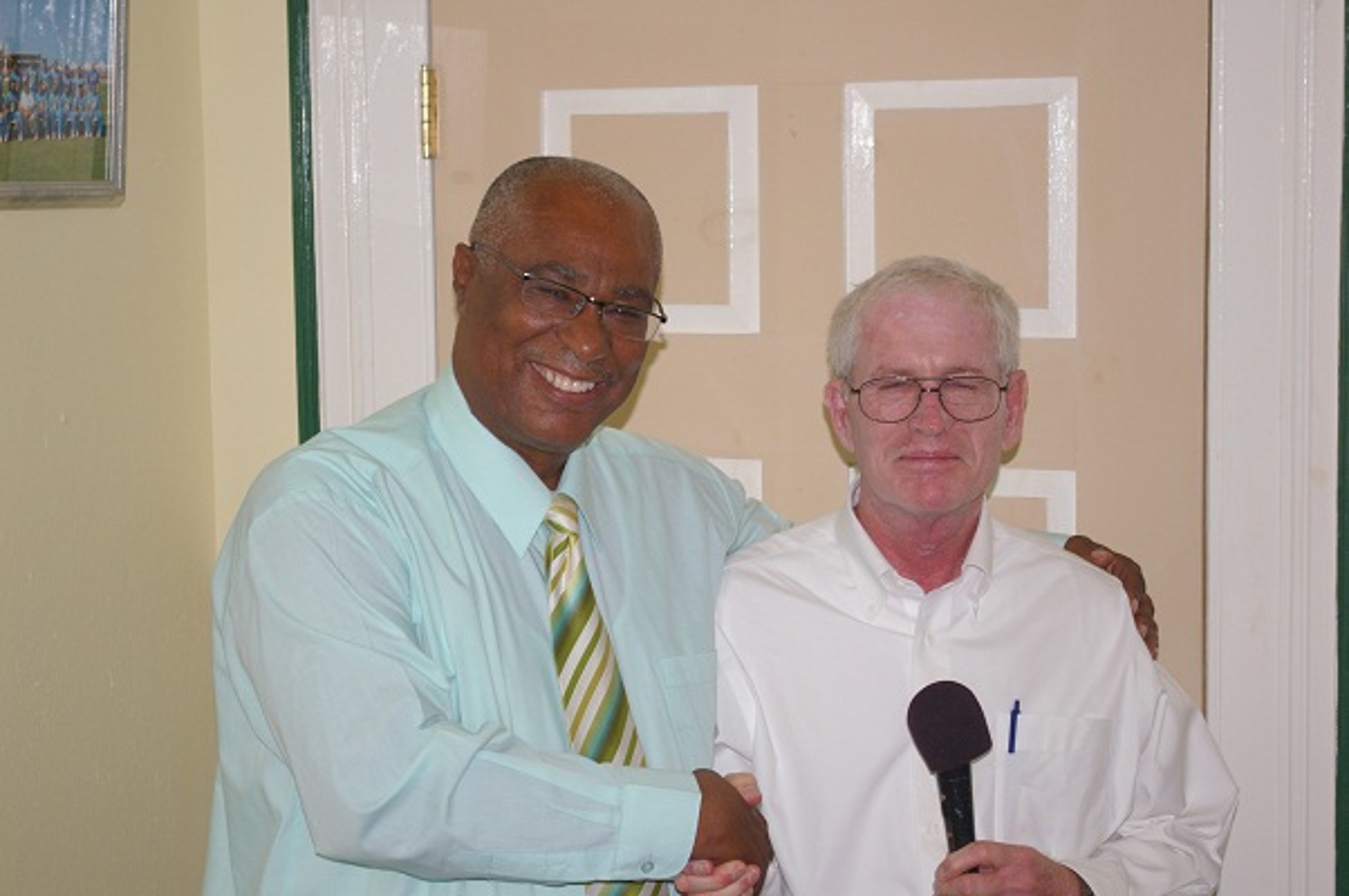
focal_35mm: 82
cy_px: 448
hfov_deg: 24.6
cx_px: 674
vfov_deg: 16.5
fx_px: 3088
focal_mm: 55
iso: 400
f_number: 5.6
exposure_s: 1/60
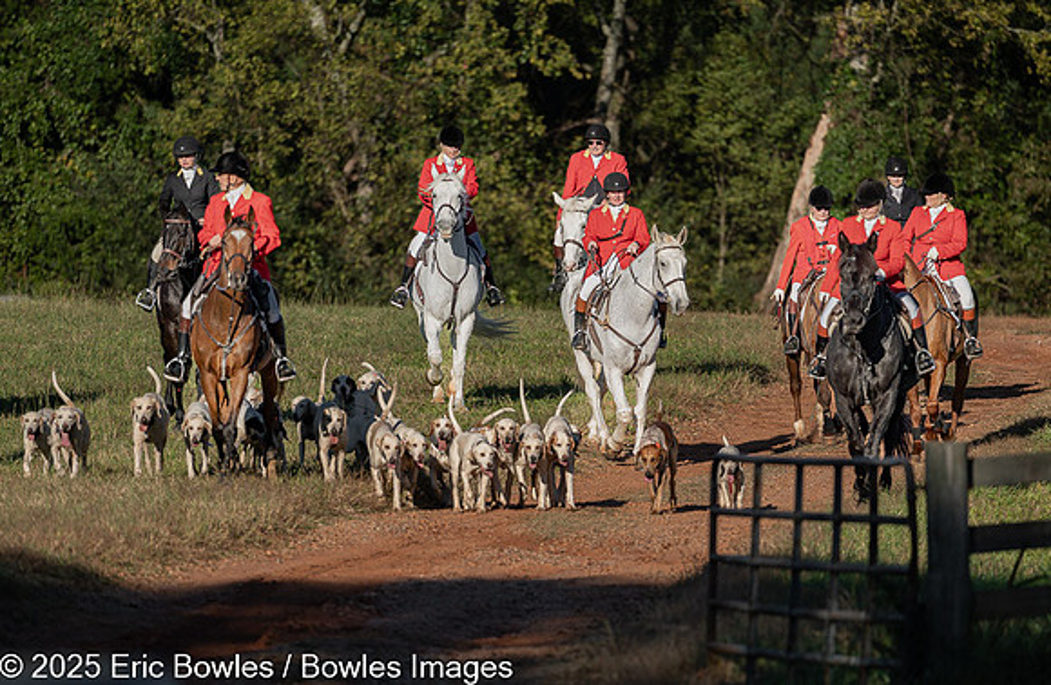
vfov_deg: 3.2
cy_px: 370
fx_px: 12349
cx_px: 556
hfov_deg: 4.9
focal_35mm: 426
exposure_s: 1/4000
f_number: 4.5
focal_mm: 400
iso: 640
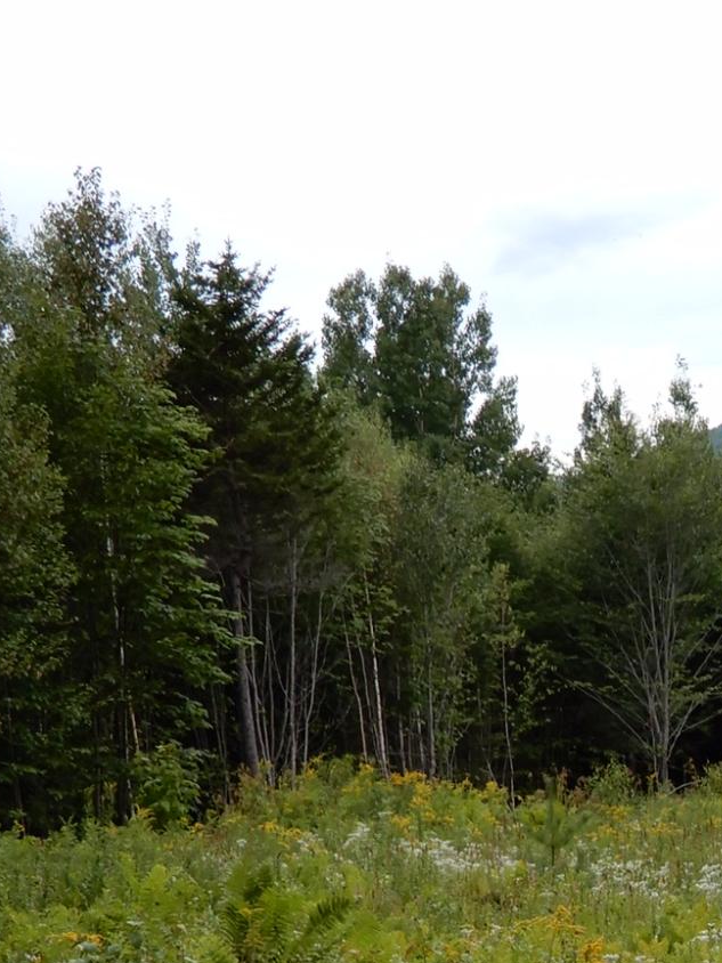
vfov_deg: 20.7
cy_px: 1069
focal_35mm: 90
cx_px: 754
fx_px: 2503
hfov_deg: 16.0
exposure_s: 1/250
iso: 80
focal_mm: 6.8
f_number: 4
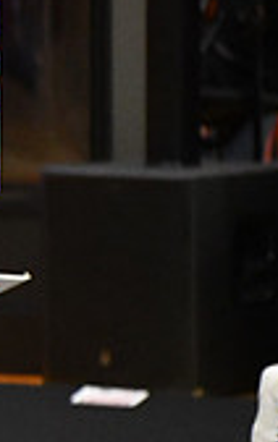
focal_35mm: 1048
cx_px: -454
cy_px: 177
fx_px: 12672
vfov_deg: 2.0
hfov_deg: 1.3
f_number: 2.8
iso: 5000
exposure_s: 1/800
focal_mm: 200
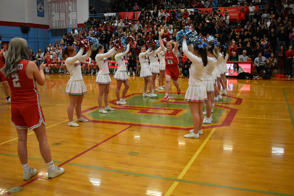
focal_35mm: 38
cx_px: 147
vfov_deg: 35.5
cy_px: 98
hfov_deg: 51.3
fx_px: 306
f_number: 4
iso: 3200
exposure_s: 1/200
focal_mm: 25
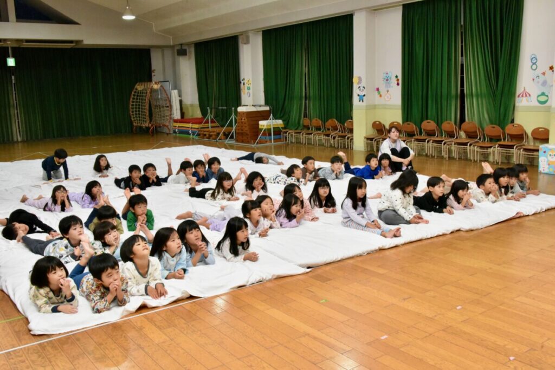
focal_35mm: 35
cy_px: 185
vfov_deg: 37.9
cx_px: 278
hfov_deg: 54.4
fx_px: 540
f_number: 11
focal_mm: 35
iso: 6400
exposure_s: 1/200
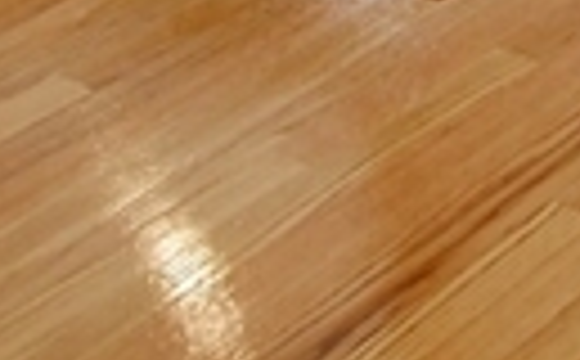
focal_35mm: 122
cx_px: 1538
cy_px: -1035
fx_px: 1924
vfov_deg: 7.7
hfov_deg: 12.2
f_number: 5.6
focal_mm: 10
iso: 400
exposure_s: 1/100
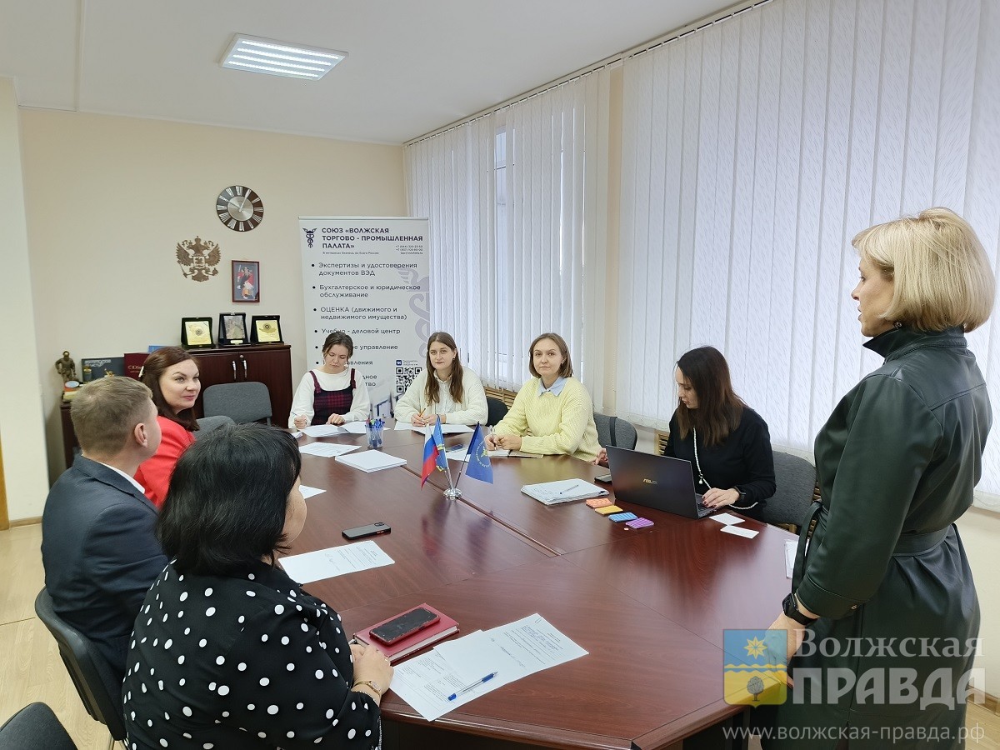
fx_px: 664
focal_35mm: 23
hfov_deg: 73.9
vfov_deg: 58.9
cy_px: 375
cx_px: 500
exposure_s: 1/50
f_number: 1.88
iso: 406
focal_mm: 5.56
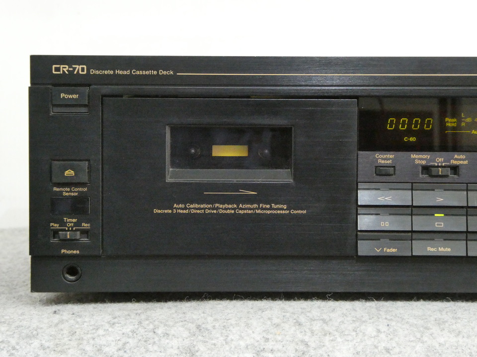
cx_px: 238
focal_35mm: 90
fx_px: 1240
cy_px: 178
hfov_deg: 21.8
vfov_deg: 16.4
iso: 1600
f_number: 4.9
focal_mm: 16.1
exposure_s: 1/50
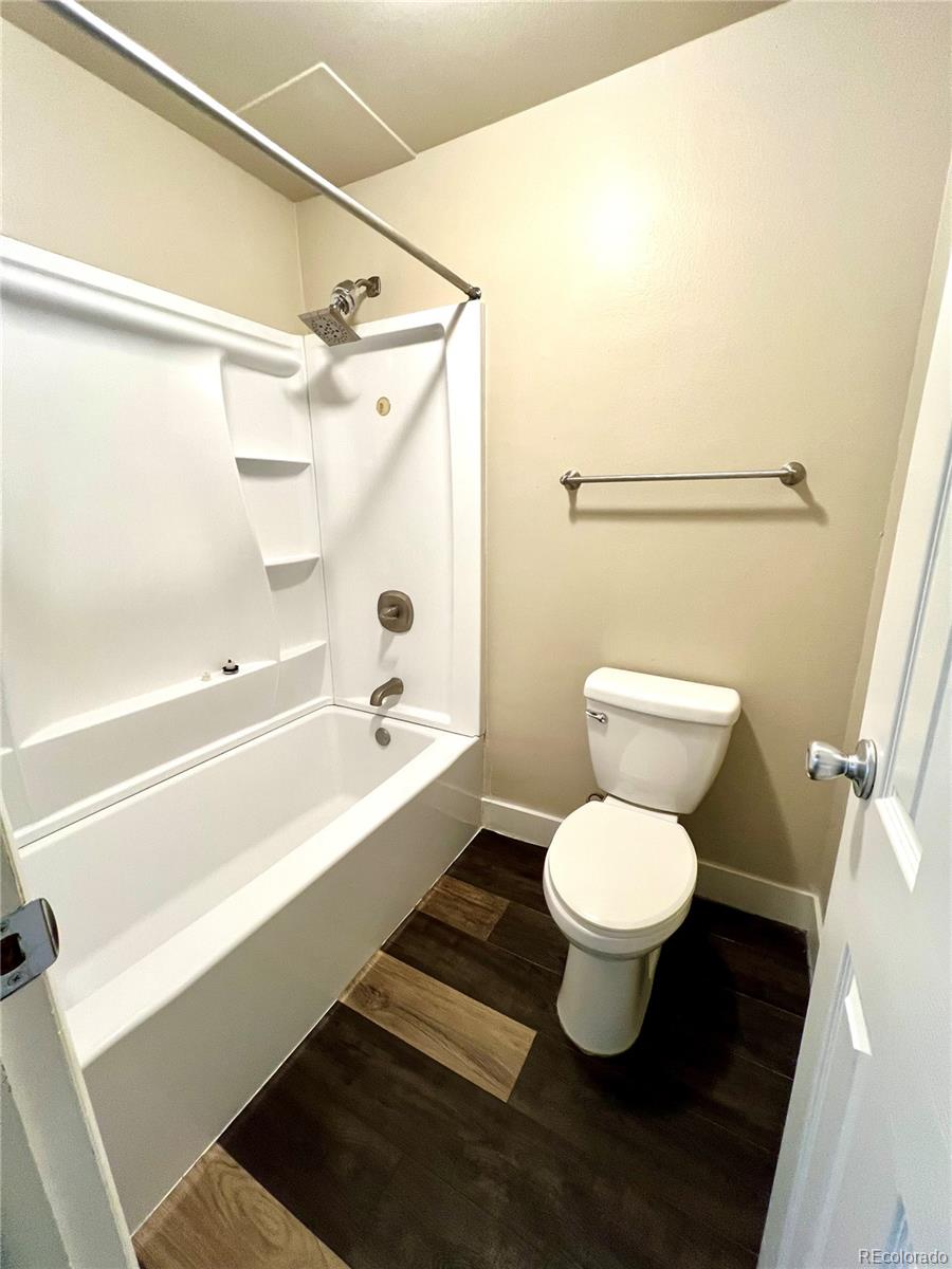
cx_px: 476
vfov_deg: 106.2
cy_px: 634
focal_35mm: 13
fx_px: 477
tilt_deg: -13.8
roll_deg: +2.4
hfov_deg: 89.9
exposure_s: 1/60
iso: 160
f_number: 1.8
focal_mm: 1.57
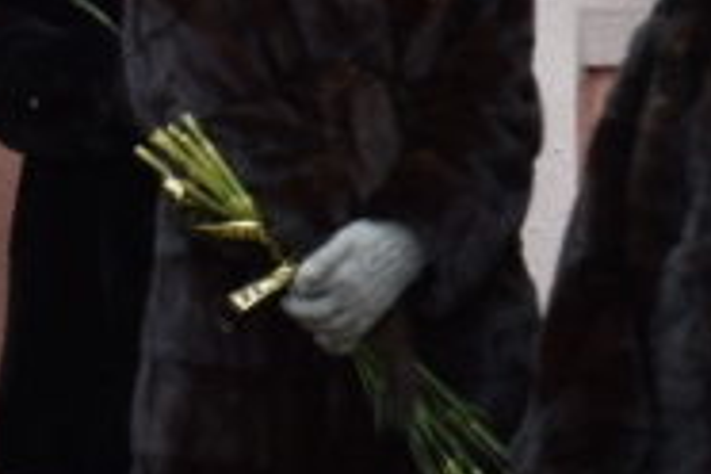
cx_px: 1659
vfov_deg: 5.1
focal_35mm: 265
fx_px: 5233
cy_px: -258
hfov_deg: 7.3
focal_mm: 32
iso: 400
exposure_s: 1/60
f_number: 4
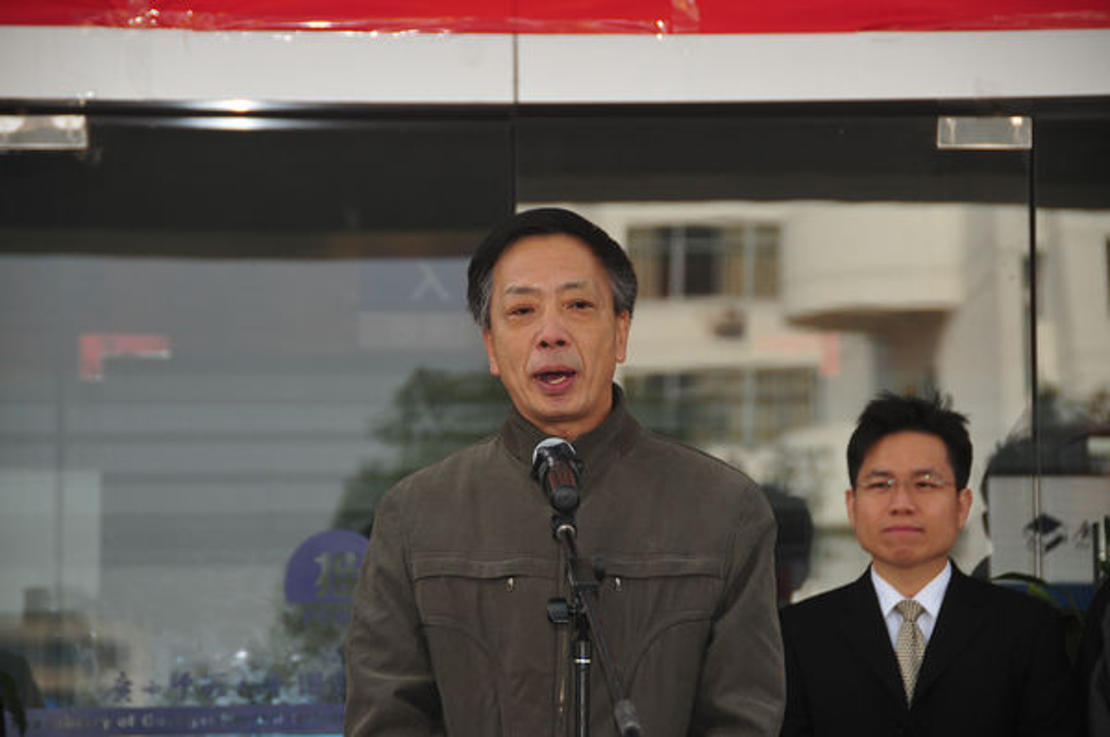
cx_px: 555
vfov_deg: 8.7
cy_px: 368
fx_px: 4848
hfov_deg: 13.1
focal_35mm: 158
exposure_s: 1/250
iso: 250
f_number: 5.3
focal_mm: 105
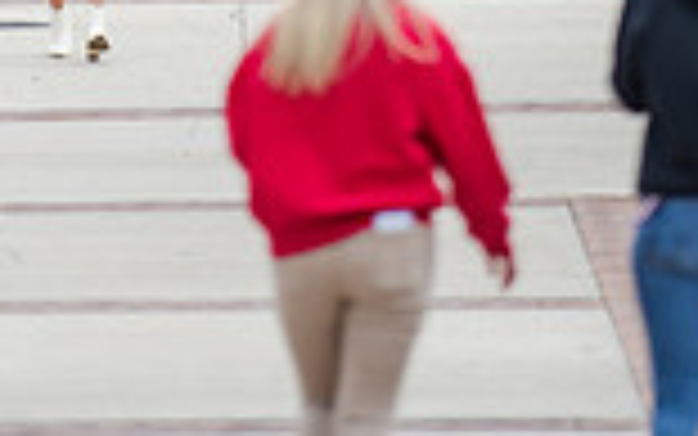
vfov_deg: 1.5
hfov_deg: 2.4
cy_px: -557
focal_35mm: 885
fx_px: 16841
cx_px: 198
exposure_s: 1/500
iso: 100
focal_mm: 300
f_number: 3.5
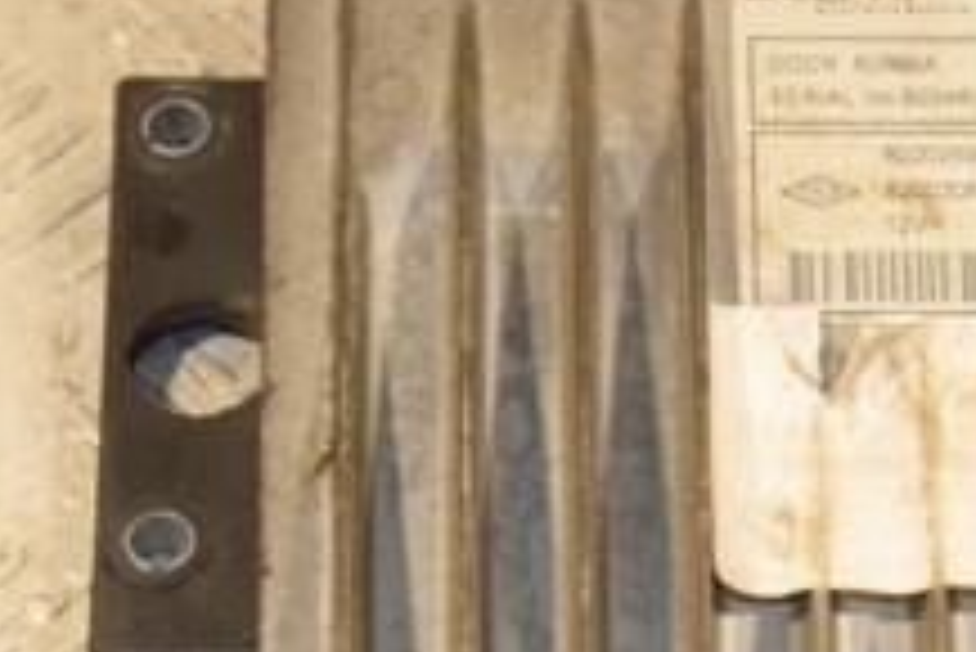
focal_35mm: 207
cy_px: 553
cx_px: 909
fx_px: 5616
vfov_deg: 6.6
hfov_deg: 9.9
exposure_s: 1/200
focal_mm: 50
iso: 800
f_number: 5
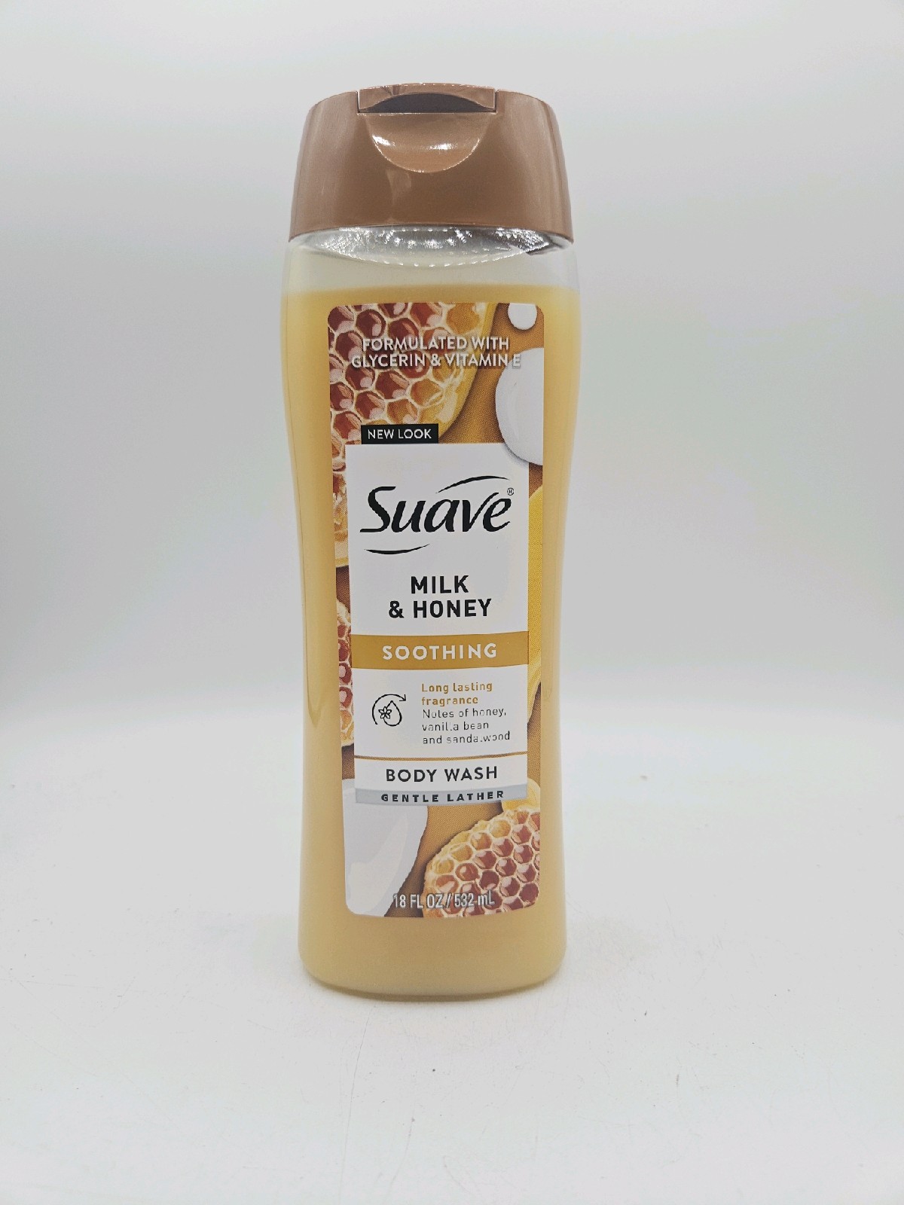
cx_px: 452
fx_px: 801
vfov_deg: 73.9
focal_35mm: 23
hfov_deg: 58.9
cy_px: 602
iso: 25
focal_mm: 5.4
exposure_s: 1/435
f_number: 1.8
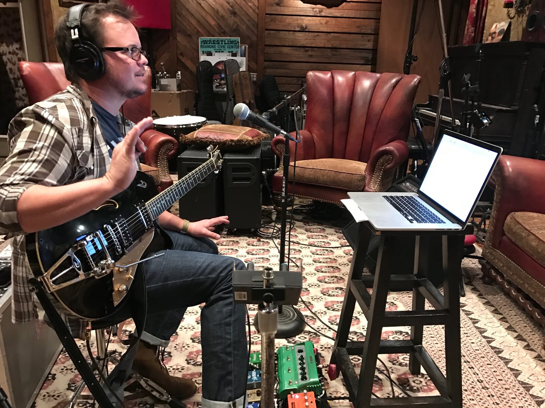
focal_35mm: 28
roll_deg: -2.2
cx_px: 272
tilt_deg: -17.1
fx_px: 441
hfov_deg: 63.4
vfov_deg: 49.7
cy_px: 204
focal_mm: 3.99
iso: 100
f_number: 1.8
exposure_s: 1/6
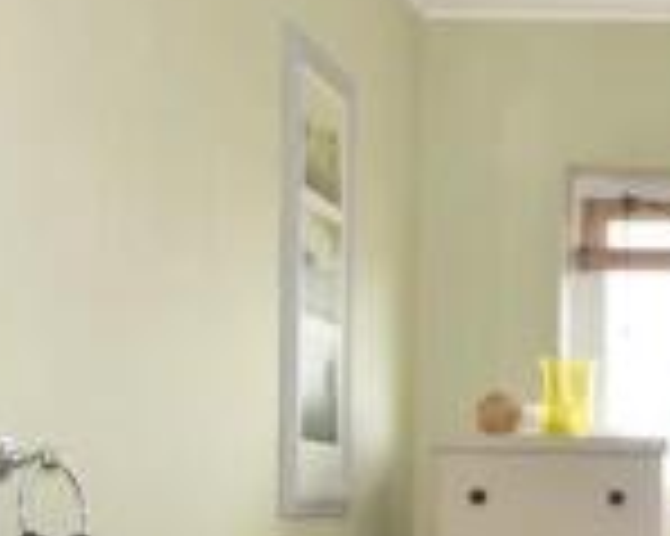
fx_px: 1229
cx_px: 845
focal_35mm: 62
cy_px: 480
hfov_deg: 26.4
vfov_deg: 23.9
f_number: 8
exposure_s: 1/15
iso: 200
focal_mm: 10
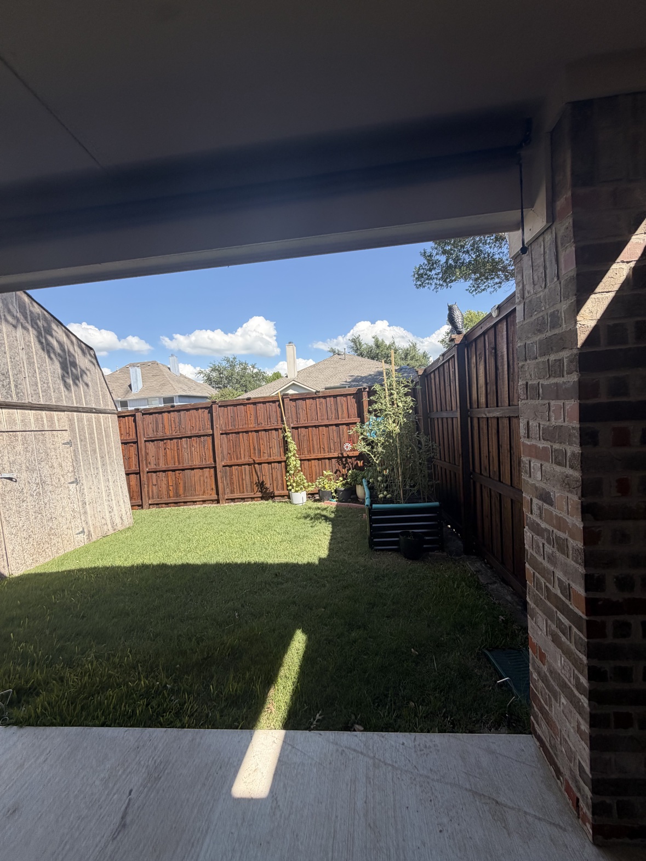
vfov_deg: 102.1
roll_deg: +3.2
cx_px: 323
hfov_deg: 85.7
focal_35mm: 14
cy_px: 430
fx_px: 348
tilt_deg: -1.4
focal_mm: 2.22
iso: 40
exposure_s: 1/574
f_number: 2.2
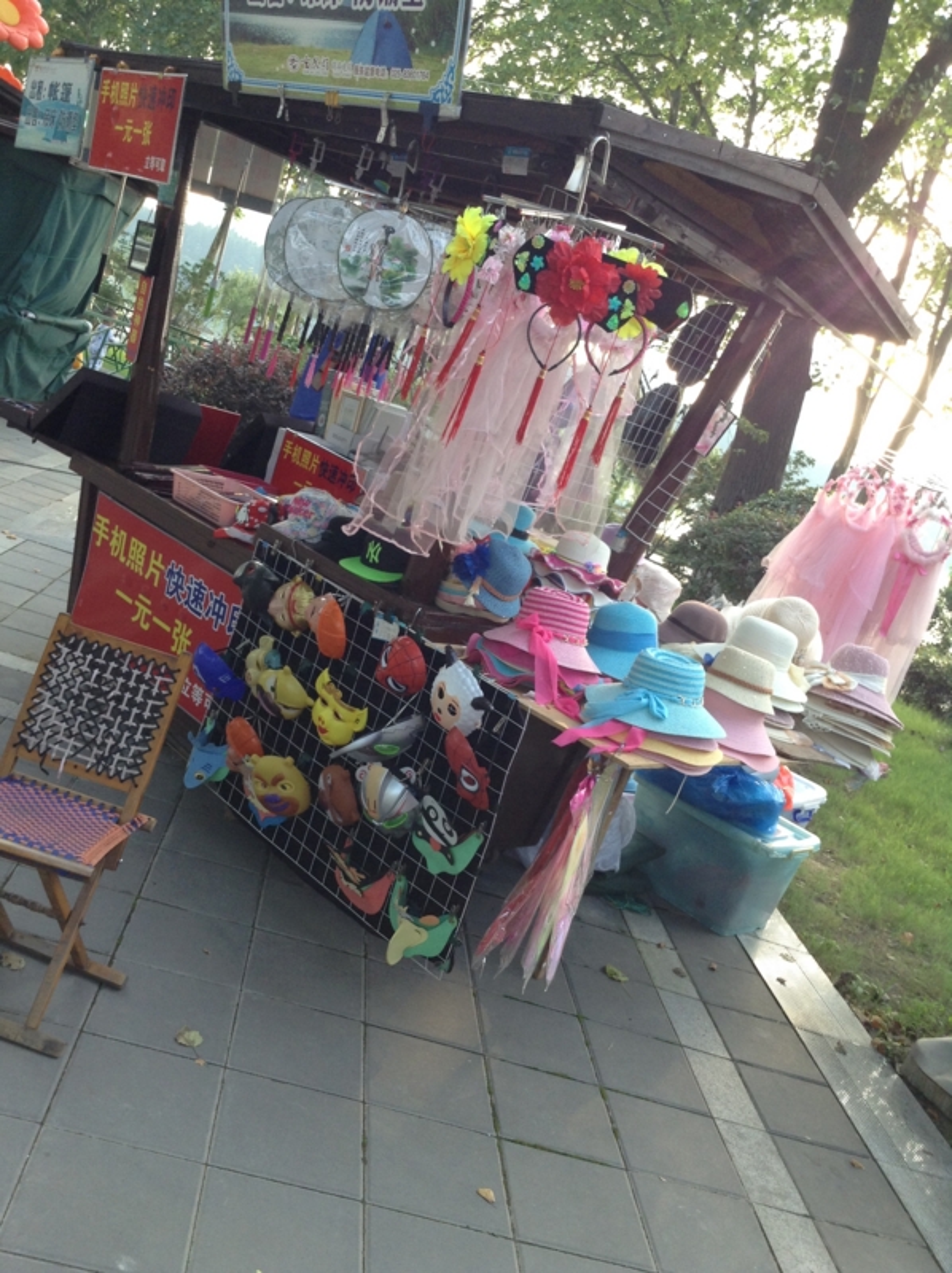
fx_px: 1213
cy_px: 636
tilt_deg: -14.8
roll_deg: -19.7
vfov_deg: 55.4
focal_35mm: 33
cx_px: 476
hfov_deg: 42.9
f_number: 2.4
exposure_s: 1/120
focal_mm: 3.3
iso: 40
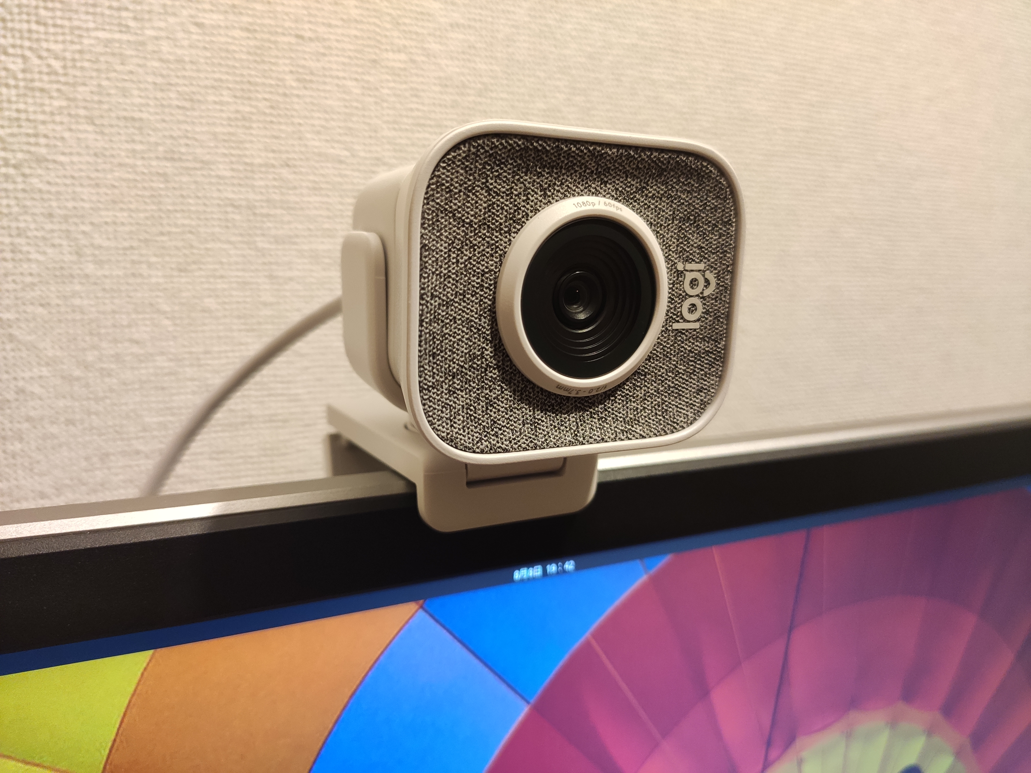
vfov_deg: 53.1
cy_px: 386
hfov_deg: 67.3
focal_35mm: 26
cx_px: 516
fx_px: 774
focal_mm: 4.77
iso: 1393
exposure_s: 1/33
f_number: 1.75
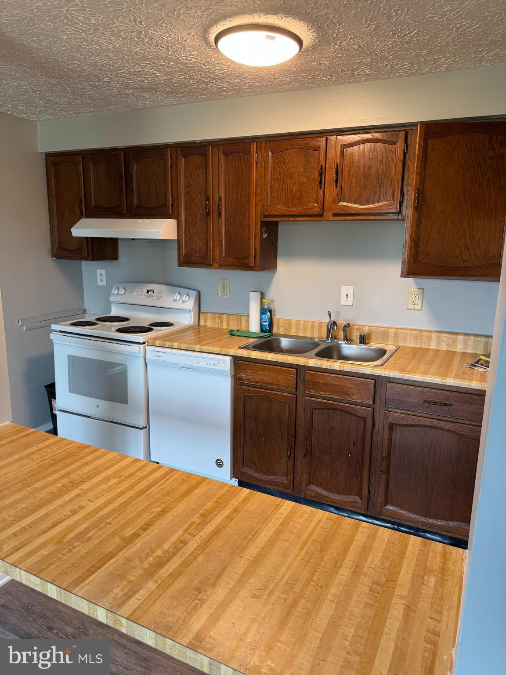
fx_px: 468
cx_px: 253
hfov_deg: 56.8
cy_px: 338
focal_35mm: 24
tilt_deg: -13.3
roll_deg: +0.5
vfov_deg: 71.6
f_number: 1.78
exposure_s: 1/60
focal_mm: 6.76
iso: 160
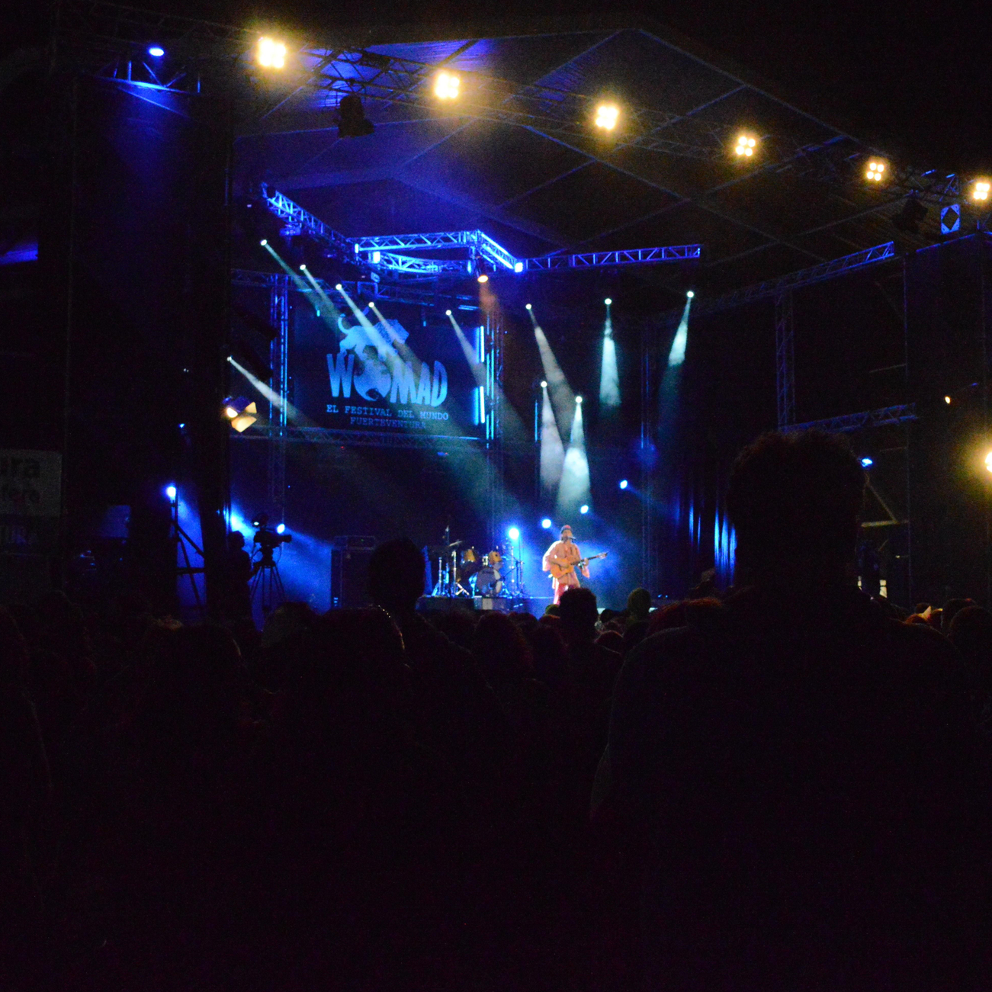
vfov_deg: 36.1
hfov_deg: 36.0
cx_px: 586
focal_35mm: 47
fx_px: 1524
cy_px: 490
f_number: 4
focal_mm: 24
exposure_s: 1/400
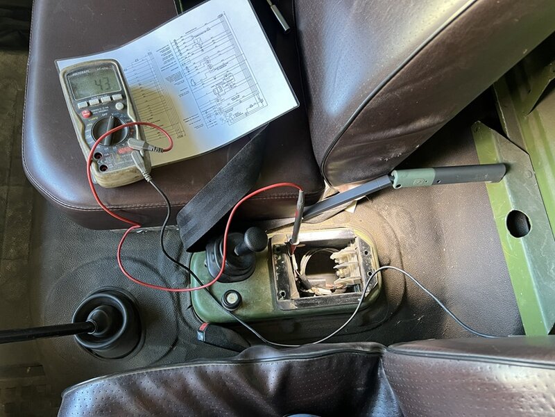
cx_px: 278
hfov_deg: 67.3
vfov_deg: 53.1
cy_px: 208
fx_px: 417
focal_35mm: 26
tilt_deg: -71.0
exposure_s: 1/60
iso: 250
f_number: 1.5
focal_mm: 5.7
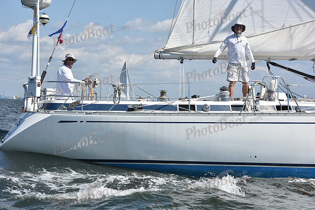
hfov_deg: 21.5
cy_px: 105
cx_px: 158
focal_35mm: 95
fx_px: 831
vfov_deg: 14.4
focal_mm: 95
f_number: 9
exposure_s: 1/1250
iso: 320
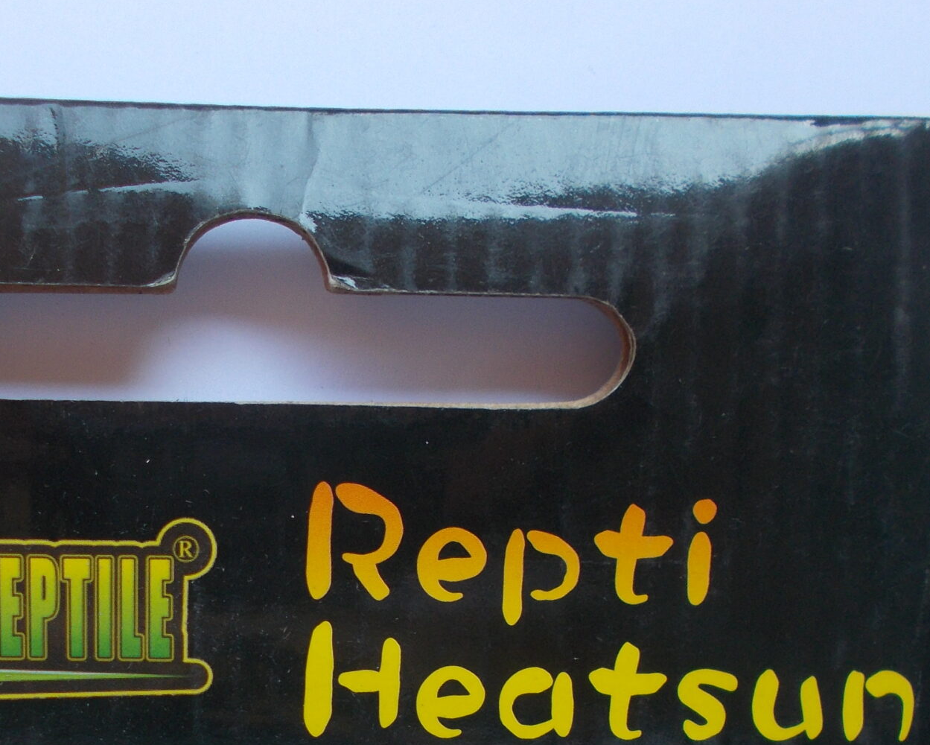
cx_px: 322
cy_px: 635
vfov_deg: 28.3
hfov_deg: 35.7
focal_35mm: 52
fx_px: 1432
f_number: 3.2
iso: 80
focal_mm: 4.6
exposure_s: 1/100
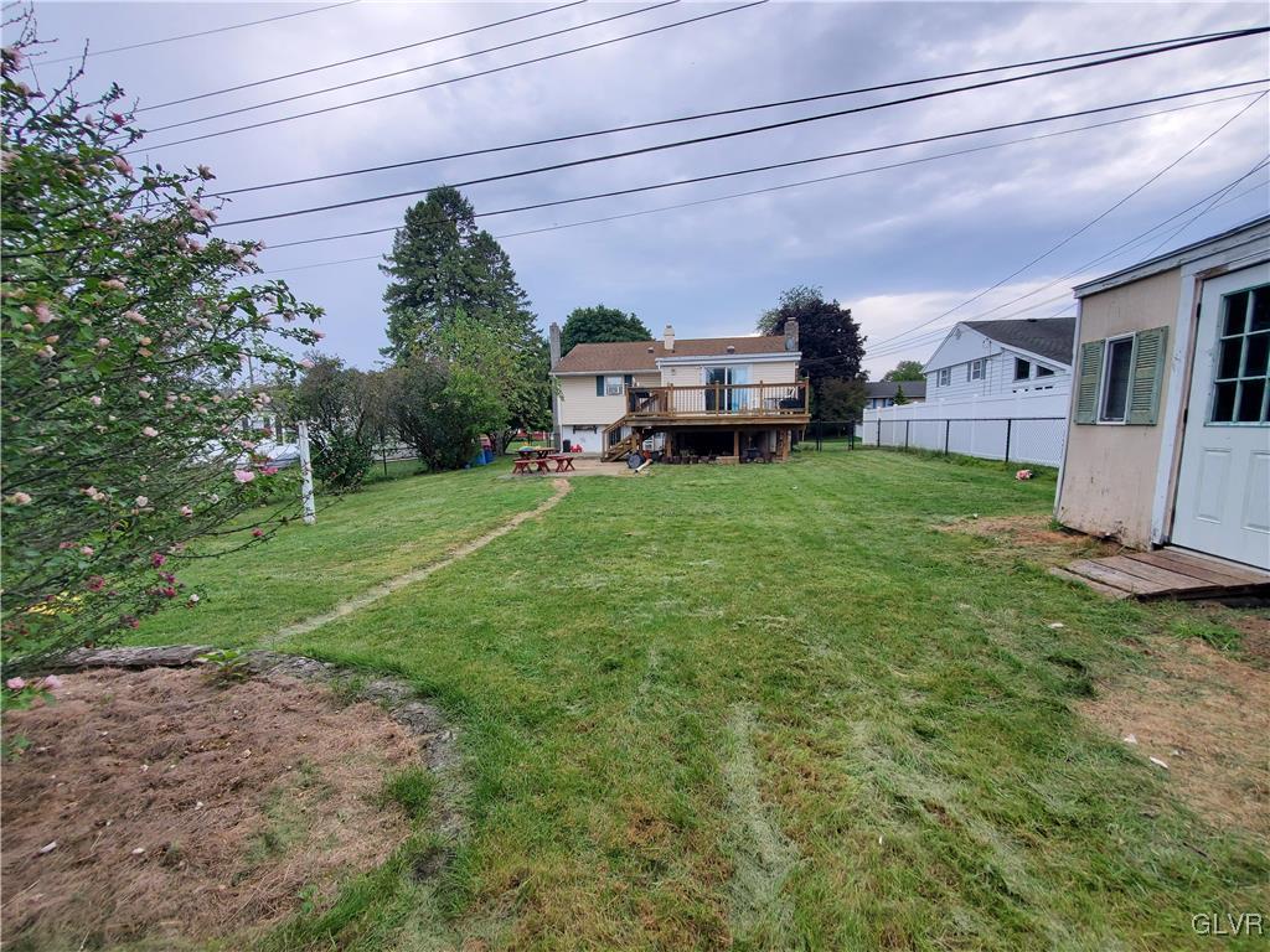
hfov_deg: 106.2
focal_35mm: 13
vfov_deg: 89.9
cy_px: 476
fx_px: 477
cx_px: 635
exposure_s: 1/174
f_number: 2.2
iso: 50
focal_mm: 1.8
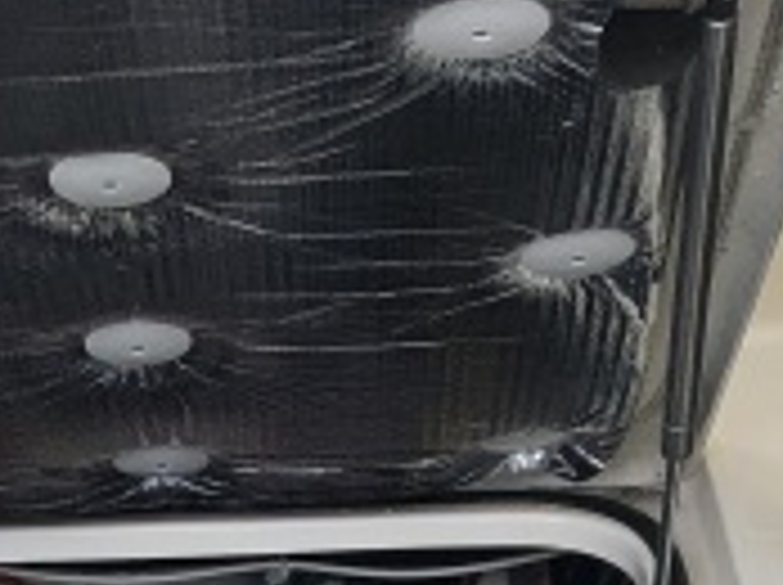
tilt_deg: -35.5
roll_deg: +3.4
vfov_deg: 10.3
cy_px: 1287
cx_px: 117
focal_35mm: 129
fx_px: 2914
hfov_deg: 15.2
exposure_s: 1/120
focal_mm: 3.99
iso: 25
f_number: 1.8
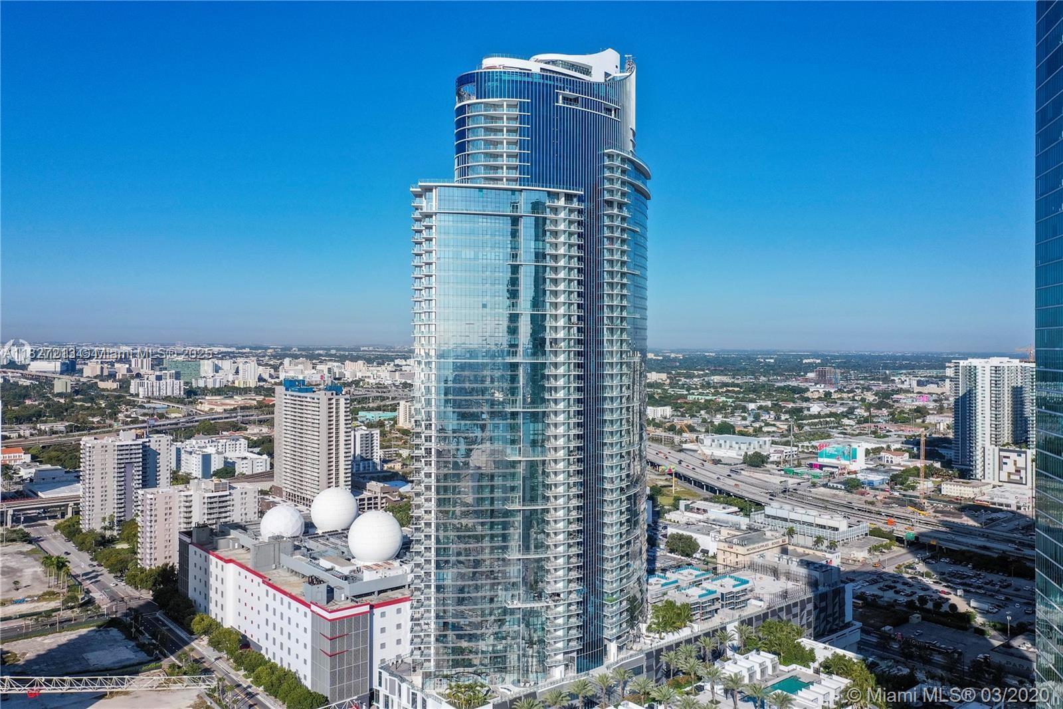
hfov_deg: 65.5
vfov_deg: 46.4
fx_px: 827
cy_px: 354
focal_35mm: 28
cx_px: 532
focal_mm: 10.26
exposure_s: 1/1600
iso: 100
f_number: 4
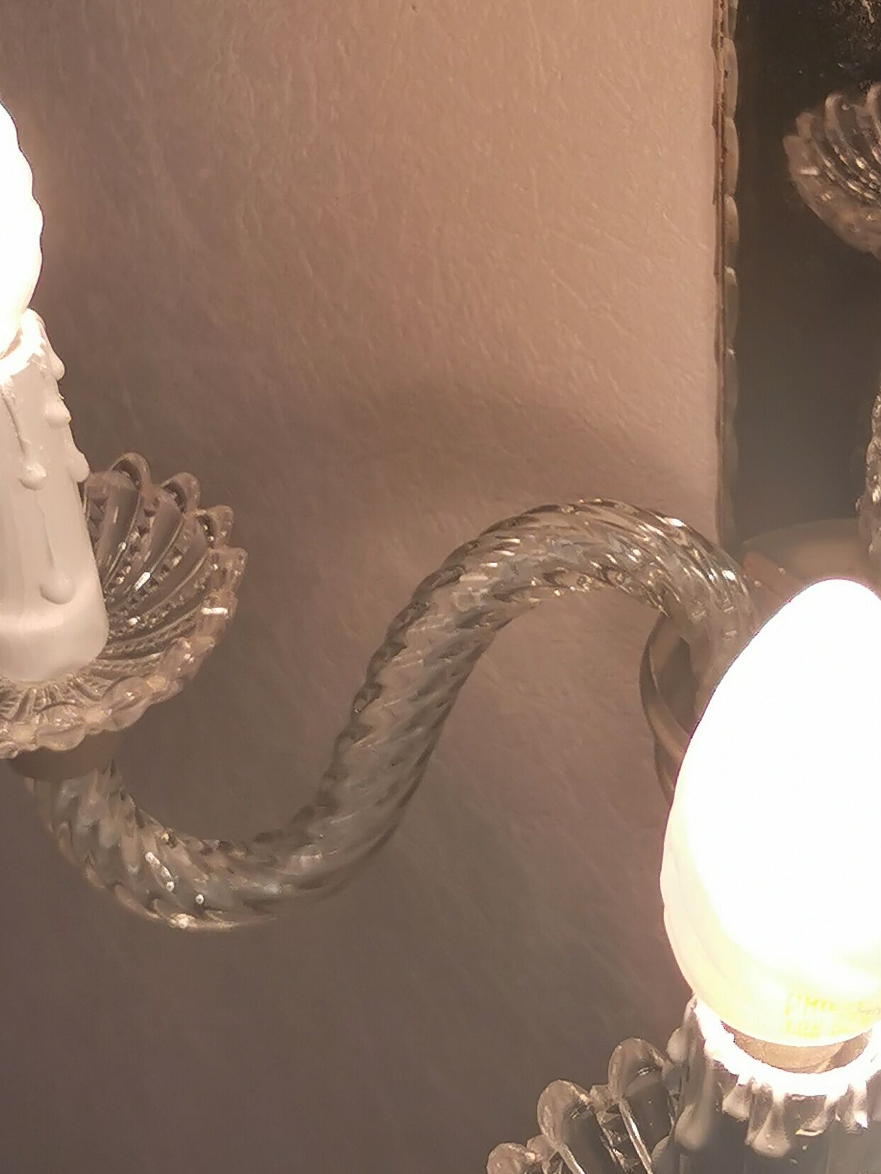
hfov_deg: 18.7
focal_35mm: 79
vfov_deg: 24.6
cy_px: 413
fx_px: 2680
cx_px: 504
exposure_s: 1/298
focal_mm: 5.58
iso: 50
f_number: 1.8
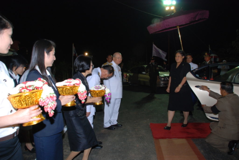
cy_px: 80
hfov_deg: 67.3
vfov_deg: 48.0
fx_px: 179
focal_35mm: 27
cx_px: 120
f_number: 3.5
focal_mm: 18
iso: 400
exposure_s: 1/50
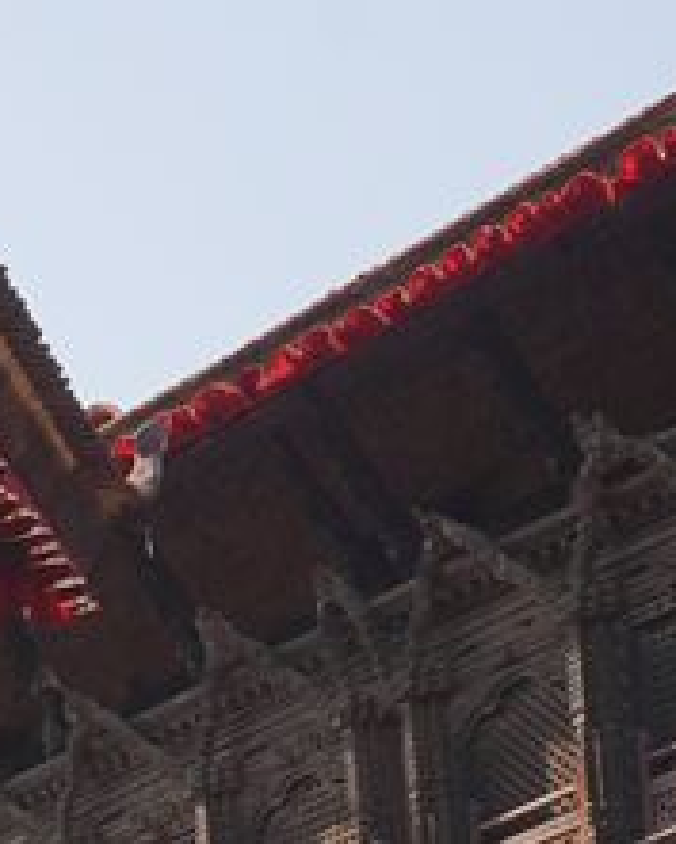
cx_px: -1444
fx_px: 5098
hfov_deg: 6.8
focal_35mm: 204
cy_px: 1405
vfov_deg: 9.1
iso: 100
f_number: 13
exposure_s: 1/100
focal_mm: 24
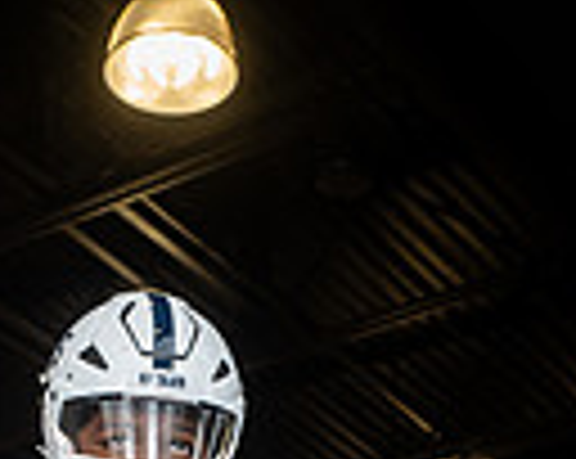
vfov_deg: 10.4
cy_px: 1008
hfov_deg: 14.5
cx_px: 126
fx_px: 2247
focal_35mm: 132
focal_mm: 40
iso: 500
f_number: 5.6
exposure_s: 1/250
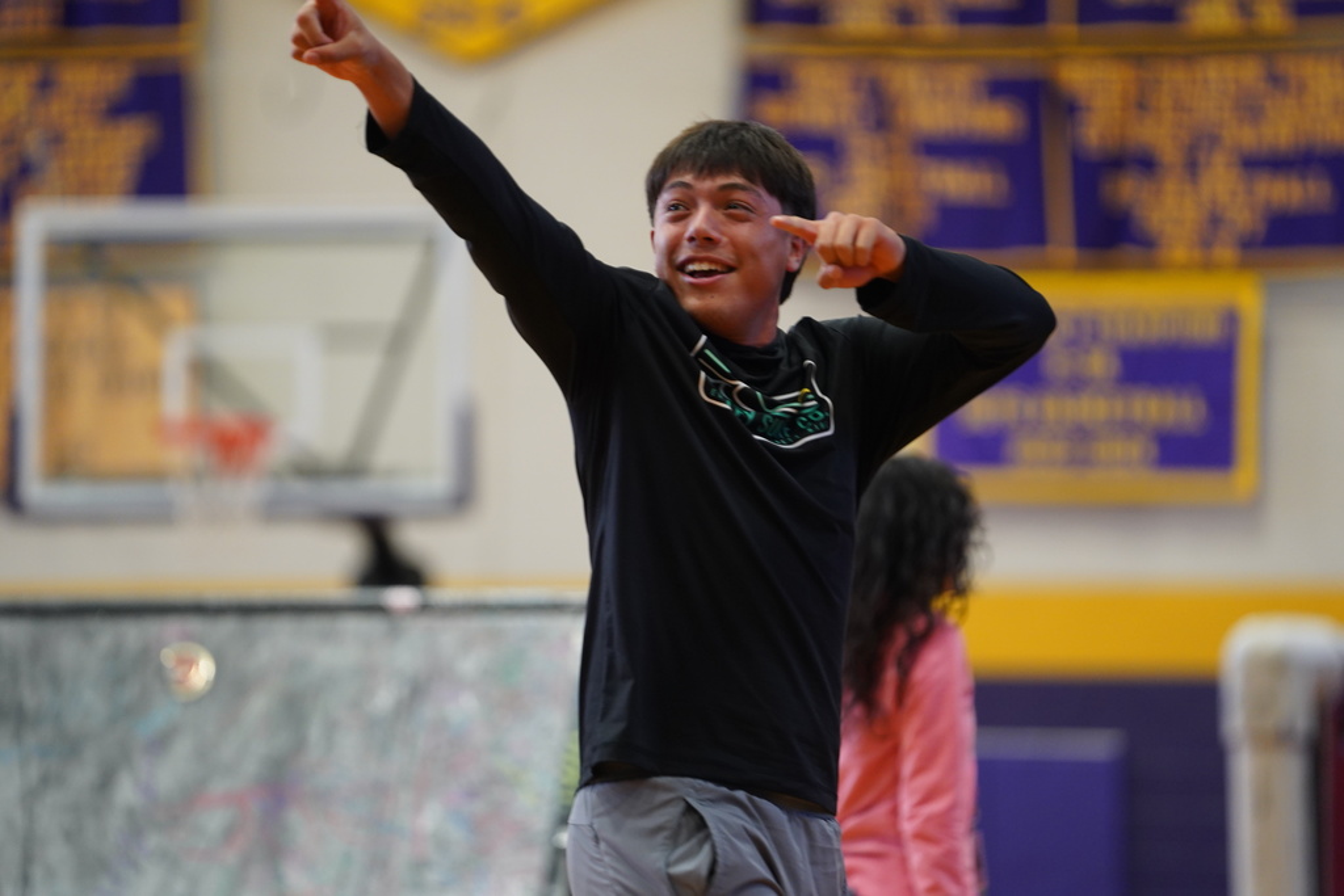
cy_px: 448
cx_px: 672
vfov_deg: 6.9
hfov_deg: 10.4
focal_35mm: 198
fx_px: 7393
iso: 2000
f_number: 2.8
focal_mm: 198
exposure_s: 1/200
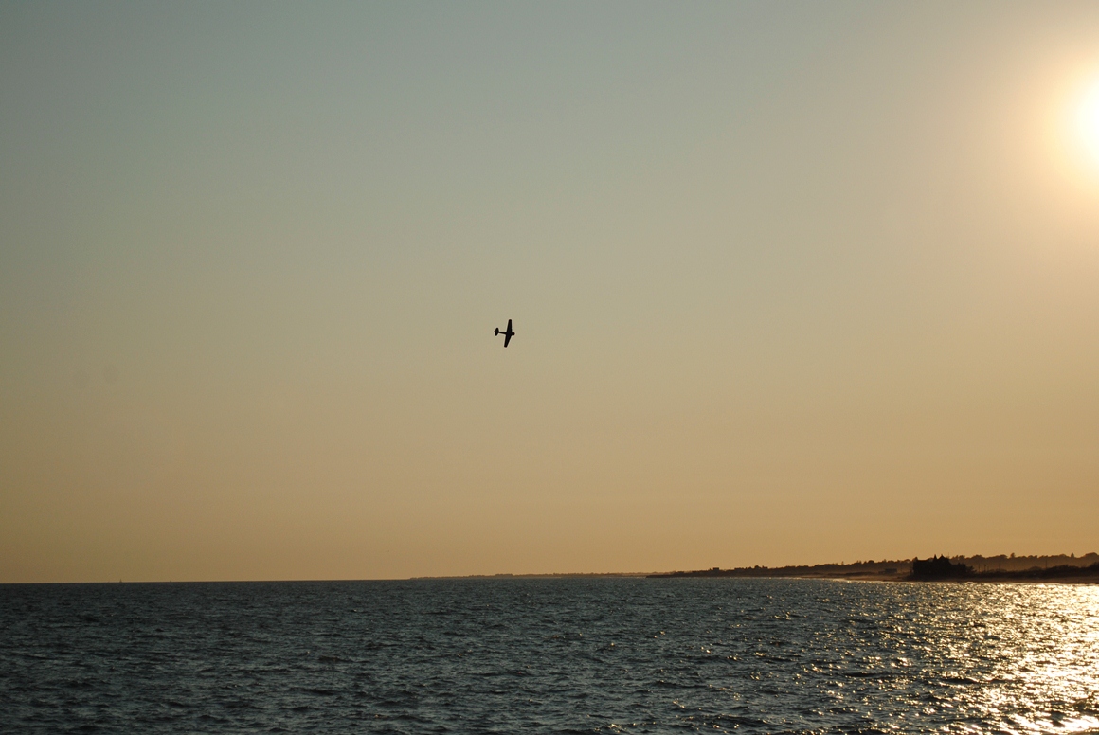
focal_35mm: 82
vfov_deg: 16.6
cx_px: 550
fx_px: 2521
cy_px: 368
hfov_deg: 24.6
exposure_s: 1/4000
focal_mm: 55
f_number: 5.6
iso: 200
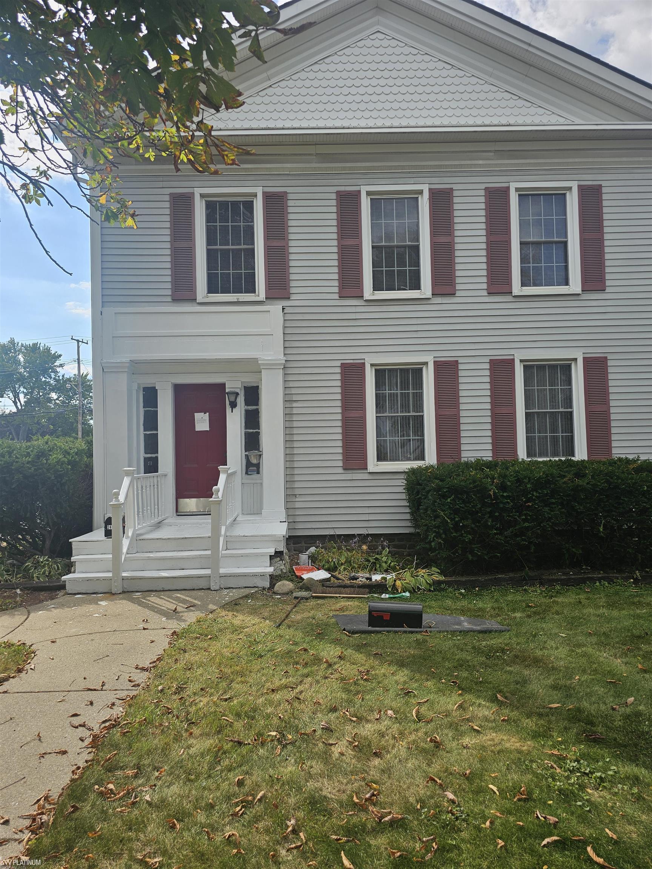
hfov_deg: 58.9
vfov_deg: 73.9
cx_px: 326
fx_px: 578
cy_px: 434
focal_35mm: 23
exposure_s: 1/568
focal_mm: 6.3
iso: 12
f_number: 1.7
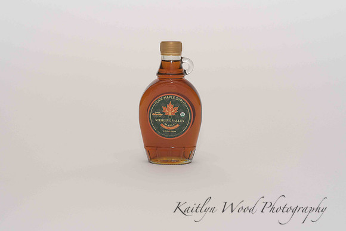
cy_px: 116
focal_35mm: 85
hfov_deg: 23.9
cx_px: 173
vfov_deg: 16.1
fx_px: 817
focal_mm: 85
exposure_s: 1/100
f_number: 13
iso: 400
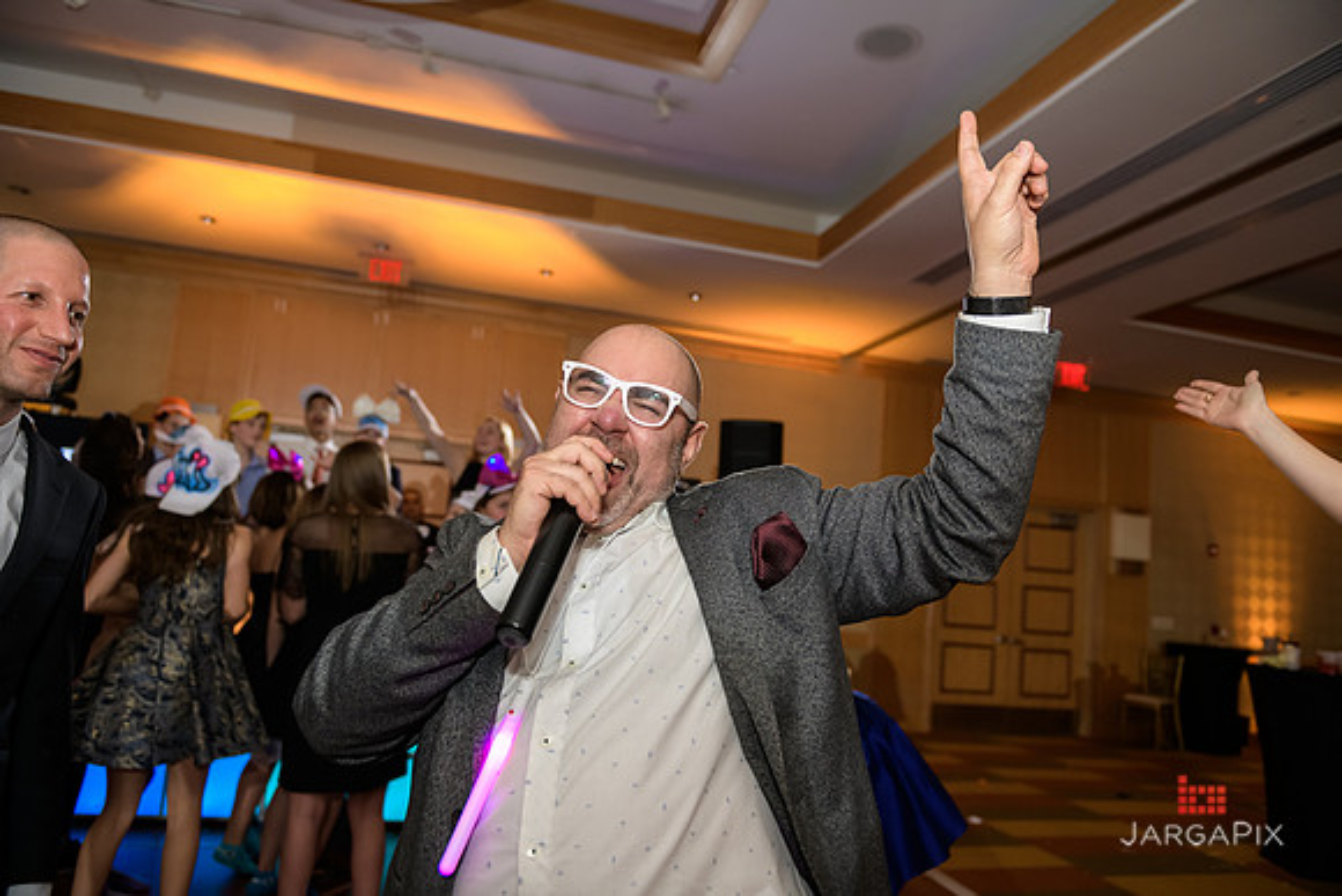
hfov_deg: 73.7
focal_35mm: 24
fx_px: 895
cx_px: 671
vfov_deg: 53.2
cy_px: 448
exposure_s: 1/125
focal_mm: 24
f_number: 3.2
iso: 1600
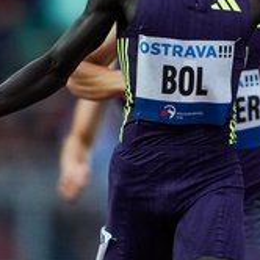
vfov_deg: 1.1
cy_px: 208
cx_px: 279
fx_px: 14098
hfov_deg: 1.1
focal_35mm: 1659
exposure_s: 1/3200
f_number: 2.8
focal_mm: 400
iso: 2000
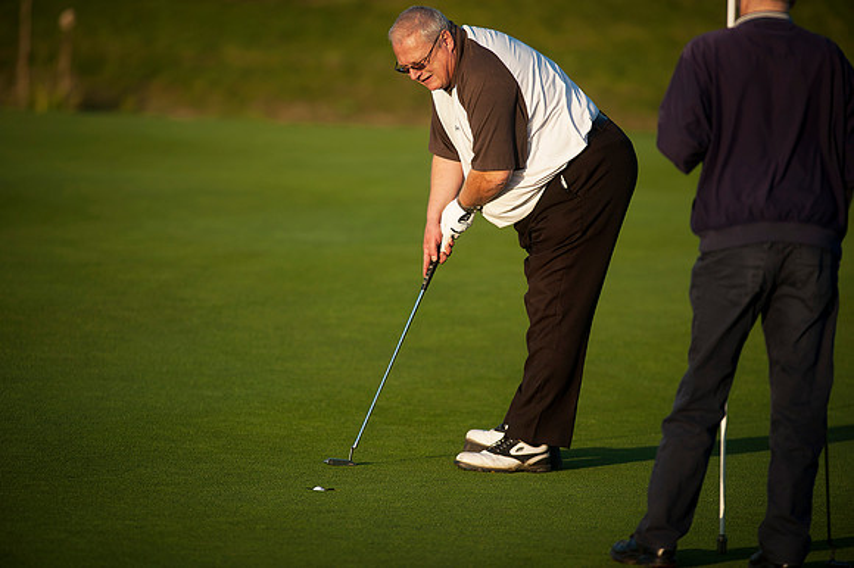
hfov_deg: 6.9
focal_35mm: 300
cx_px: 427
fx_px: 7112
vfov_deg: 4.6
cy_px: 284
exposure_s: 1/1000
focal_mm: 300
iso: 200
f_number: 4.5
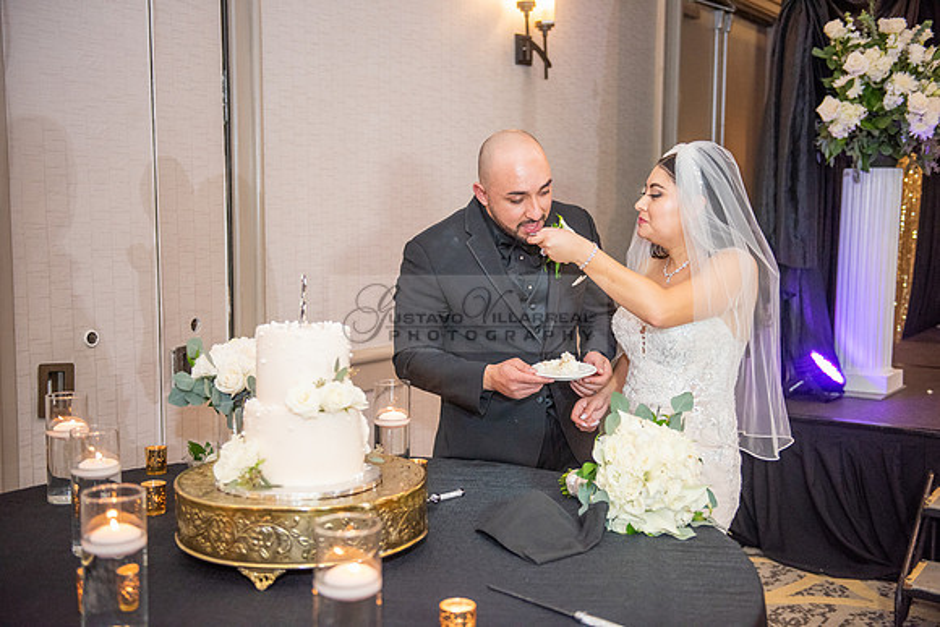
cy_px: 314
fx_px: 1097
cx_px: 470
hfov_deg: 46.4
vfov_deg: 31.9
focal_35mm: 42
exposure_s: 1/160
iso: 1600
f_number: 2.8
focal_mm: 42
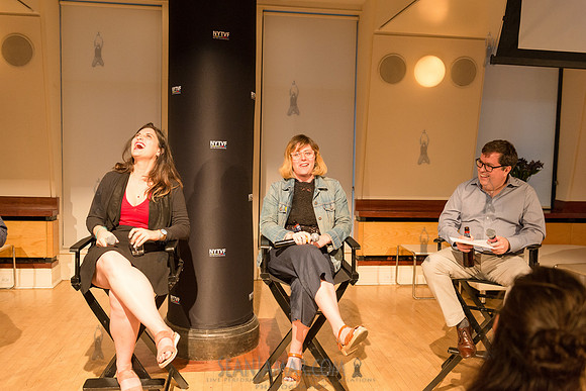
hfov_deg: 55.8
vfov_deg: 38.9
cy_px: 196
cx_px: 293
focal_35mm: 34
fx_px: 554
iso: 2500
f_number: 4
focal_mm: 34
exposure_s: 1/200
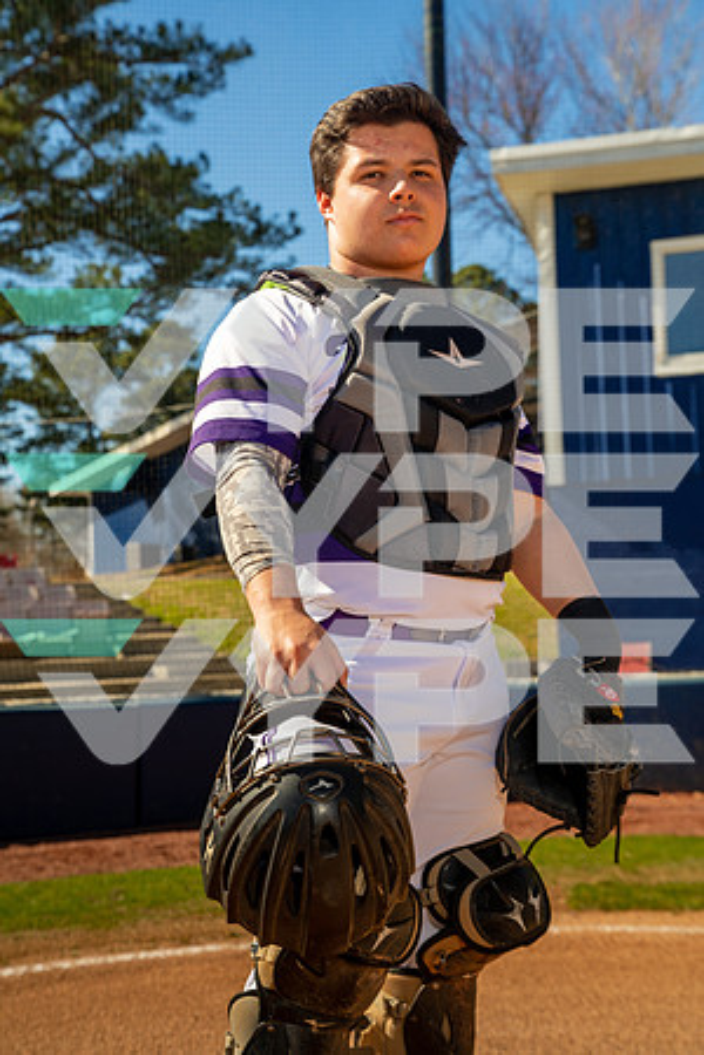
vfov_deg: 33.4
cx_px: 352
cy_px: 528
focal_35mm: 60
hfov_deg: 22.6
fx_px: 1760
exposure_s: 1/125
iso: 100
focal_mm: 60
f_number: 5.6
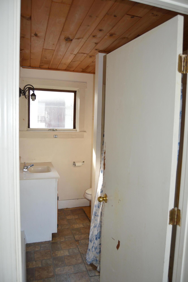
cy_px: 141
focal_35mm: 27
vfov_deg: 67.4
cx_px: 94
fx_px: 212
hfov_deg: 47.8
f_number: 4
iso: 220
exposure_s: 1/125
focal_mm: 18
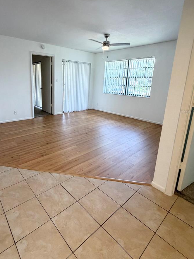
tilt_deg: -13.5
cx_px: 70
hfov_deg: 67.3
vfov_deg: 84.2
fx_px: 142
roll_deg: -1.5
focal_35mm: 19
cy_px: 111
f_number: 2.2
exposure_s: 1/120
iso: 200
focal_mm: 2.22
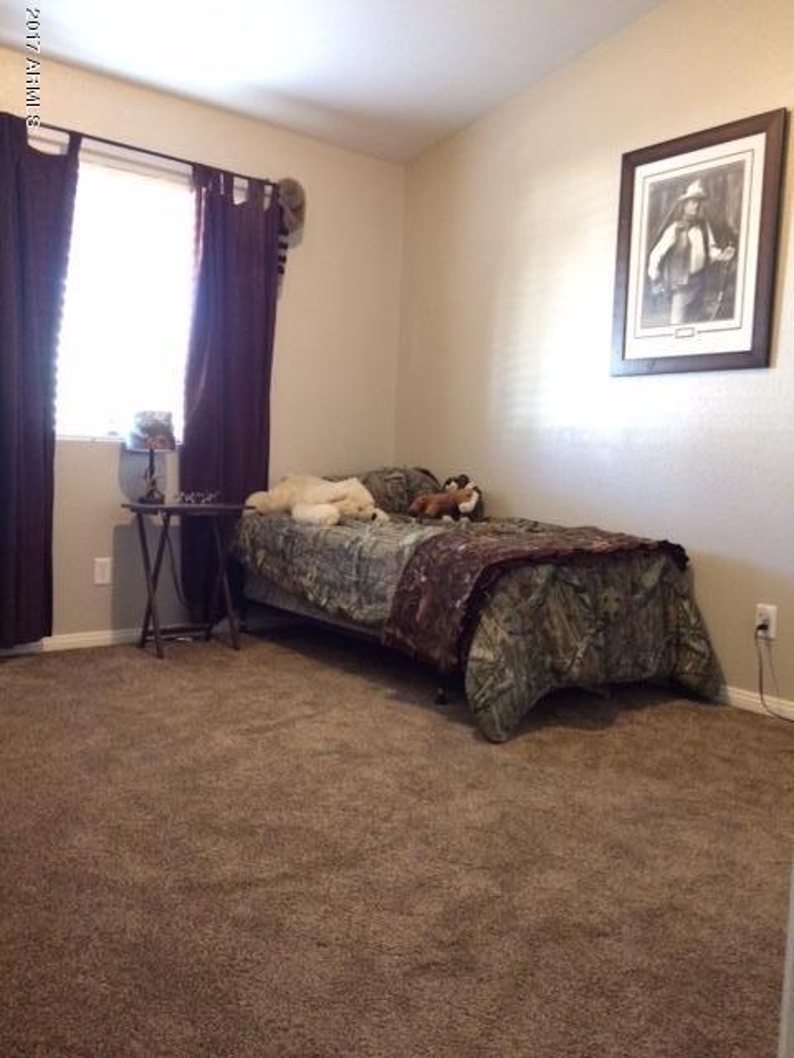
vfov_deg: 61.7
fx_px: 887
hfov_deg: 48.2
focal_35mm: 29
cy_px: 529
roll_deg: -1.3
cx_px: 397
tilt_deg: -5.8
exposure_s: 1/15
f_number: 2.2
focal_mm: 4.15
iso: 400
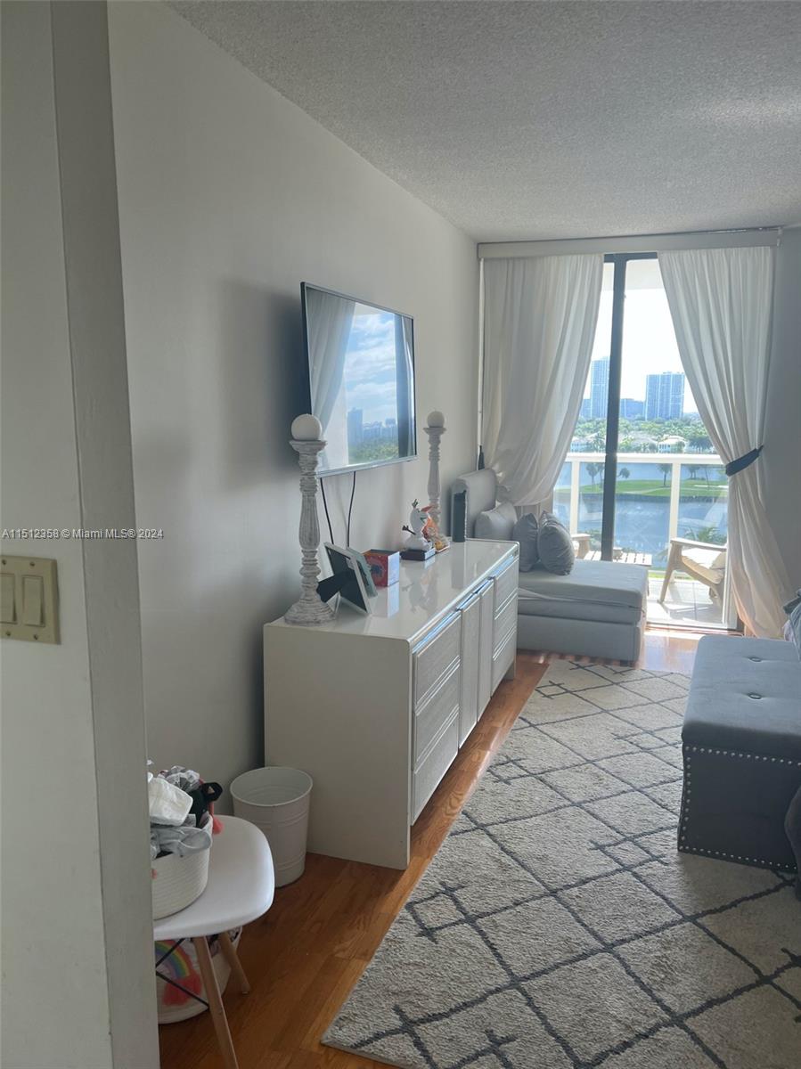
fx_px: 803
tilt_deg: -8.2
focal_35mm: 26
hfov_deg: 53.0
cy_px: 534
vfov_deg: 67.3
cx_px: 400
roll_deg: +0.7
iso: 40
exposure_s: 1/262
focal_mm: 5.7
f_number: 1.5
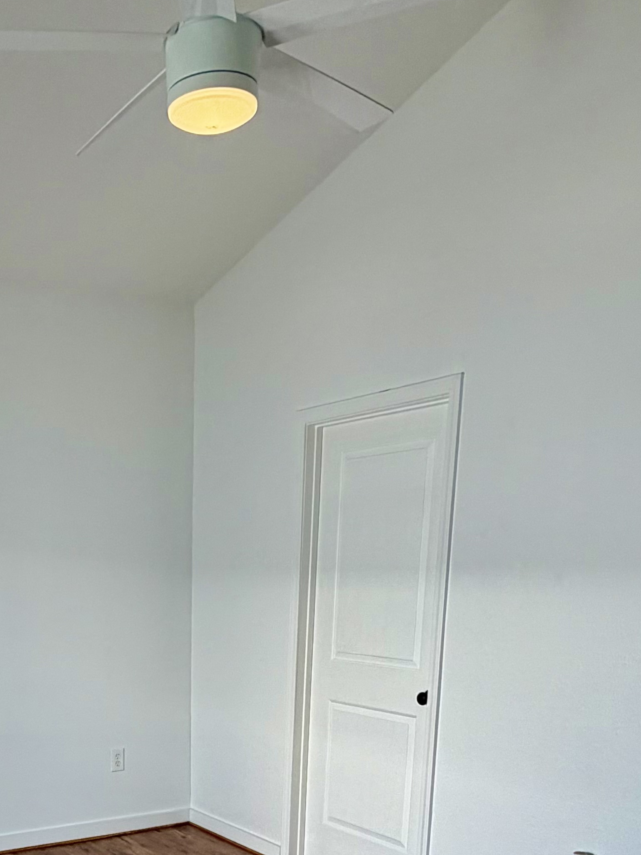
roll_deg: +1.0
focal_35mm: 39
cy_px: 791
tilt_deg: -13.1
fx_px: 963
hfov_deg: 34.8
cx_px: 65
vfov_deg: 43.2
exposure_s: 1/120
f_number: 2.2
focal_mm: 2.22
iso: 125
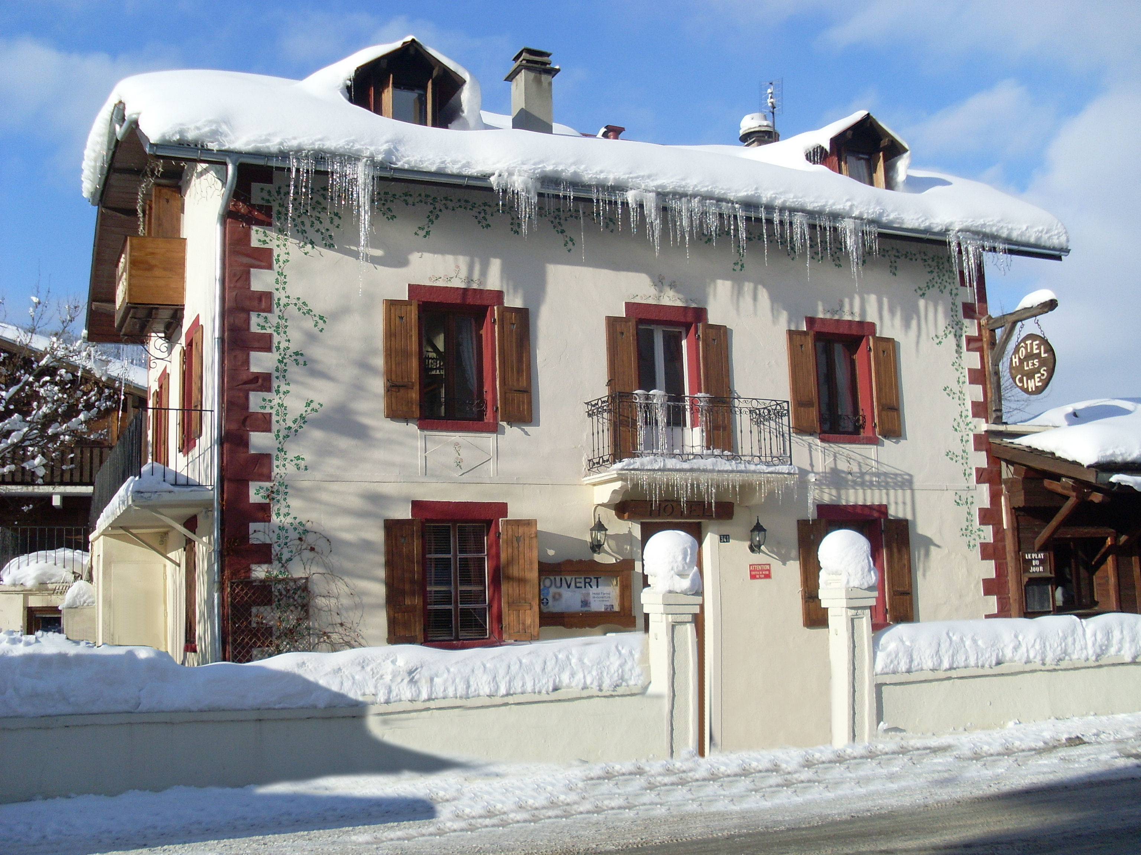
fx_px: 1253
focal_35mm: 38
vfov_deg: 37.7
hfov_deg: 49.0
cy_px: 428
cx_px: 570
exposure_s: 1/250
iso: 80
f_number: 7.7
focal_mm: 6.3
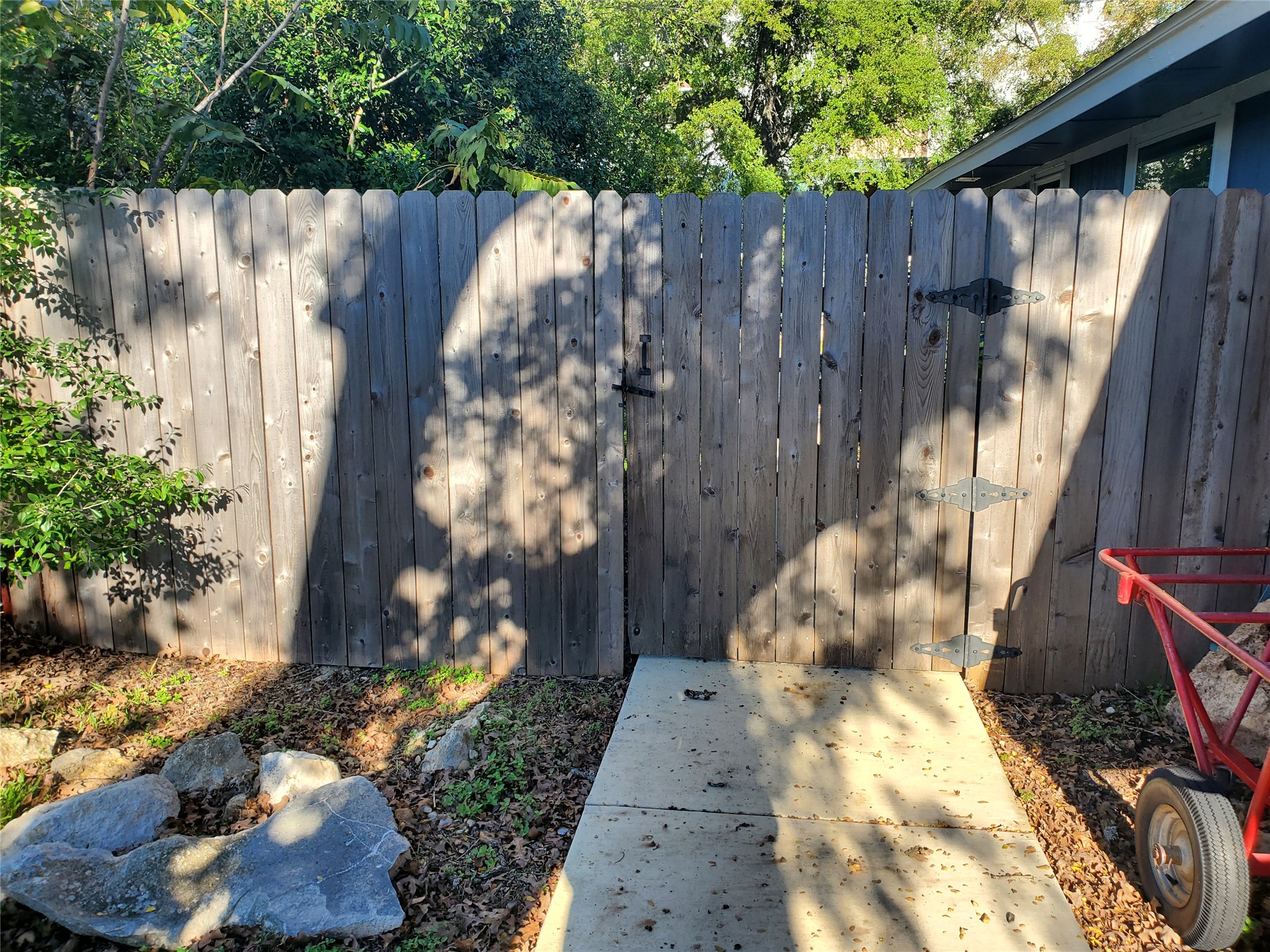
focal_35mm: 26
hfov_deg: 67.3
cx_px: 635
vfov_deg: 53.1
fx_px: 954
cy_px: 476
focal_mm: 4.3
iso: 50
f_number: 2.4
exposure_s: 1/585
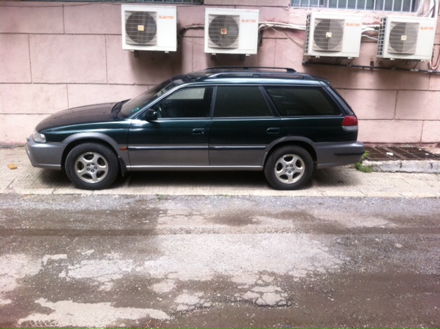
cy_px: 164
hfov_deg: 52.7
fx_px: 444
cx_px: 220
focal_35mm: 35
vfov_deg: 40.6
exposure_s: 1/125
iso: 80
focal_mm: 3.85
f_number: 2.8
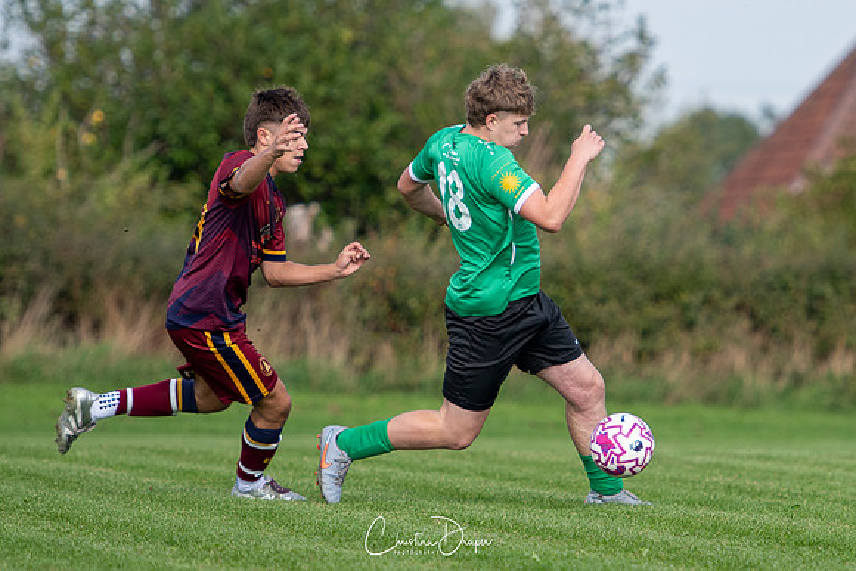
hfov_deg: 5.2
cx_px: 571
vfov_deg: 3.5
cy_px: 235
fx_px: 9354
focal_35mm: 393
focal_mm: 170
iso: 200
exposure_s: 1/1600
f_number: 2.8
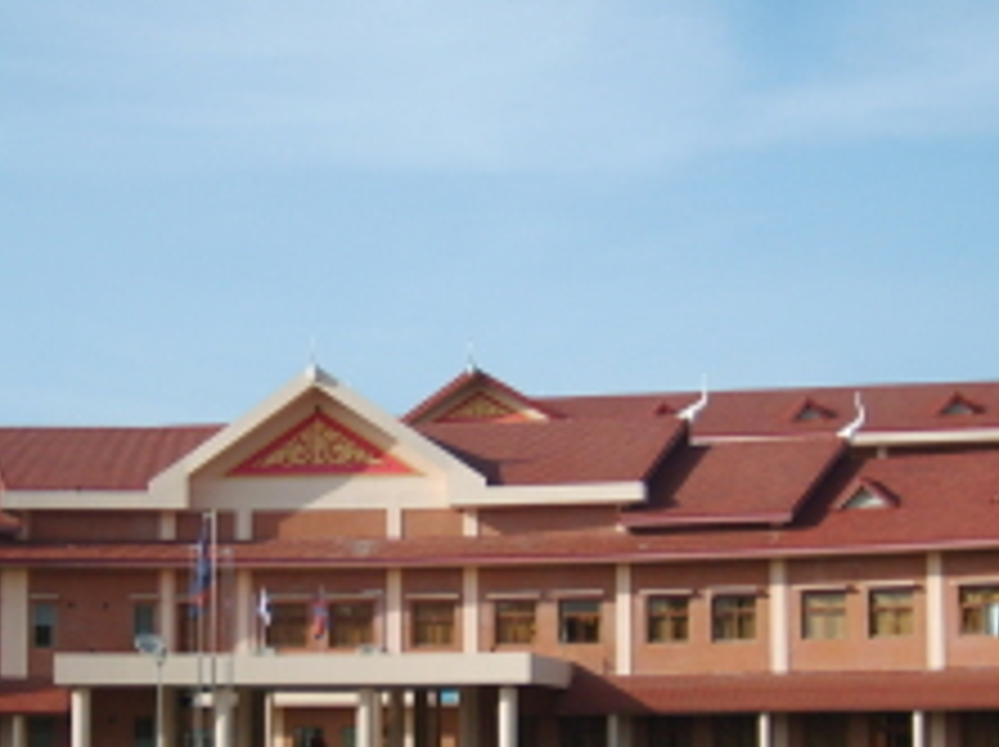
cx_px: 351
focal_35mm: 79
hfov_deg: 24.6
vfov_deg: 18.6
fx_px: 2277
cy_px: 488
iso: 50
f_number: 7.1
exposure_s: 1/180
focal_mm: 5.8
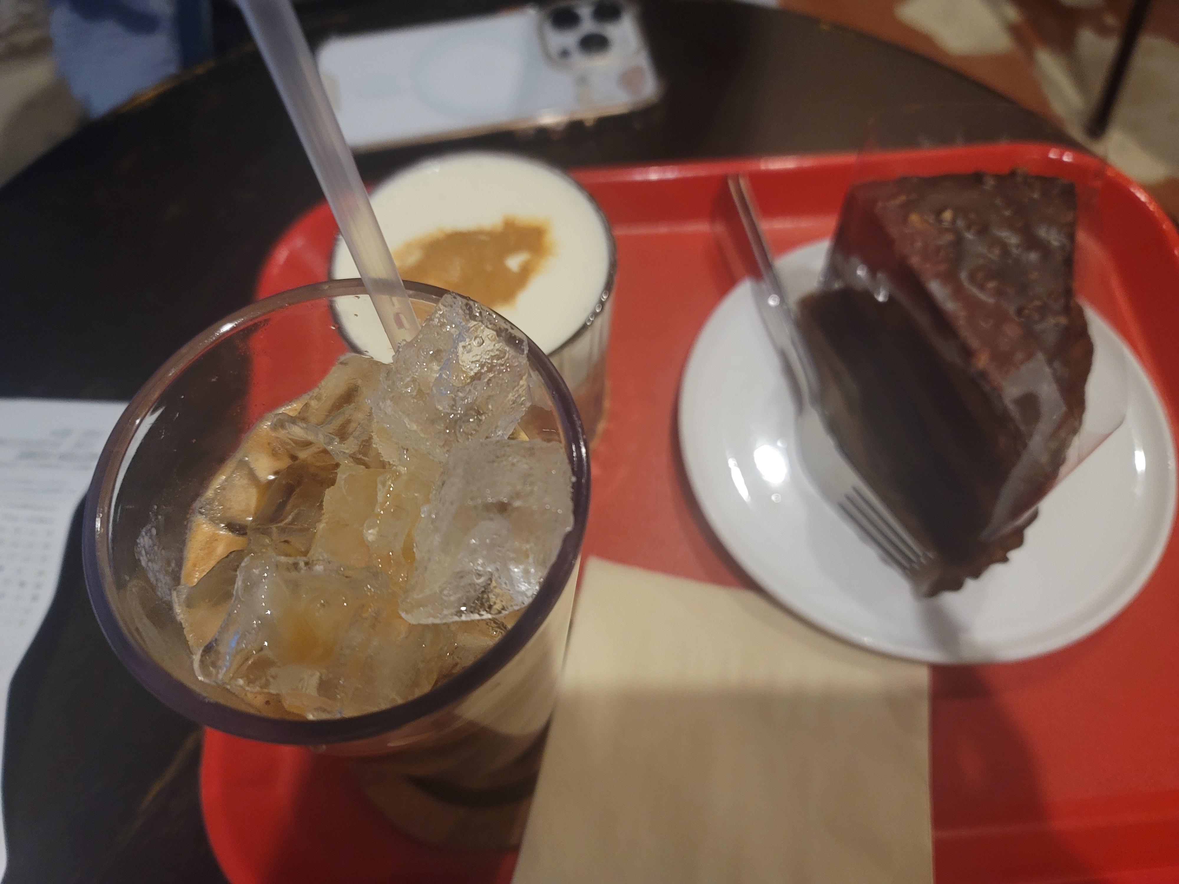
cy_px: 442
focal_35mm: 25
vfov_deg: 54.9
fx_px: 851
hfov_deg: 69.4
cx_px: 590
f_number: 1.8
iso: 640
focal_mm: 7
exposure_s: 1/40
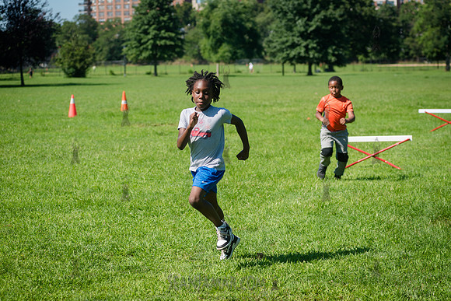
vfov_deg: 14.6
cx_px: 248
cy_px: 175
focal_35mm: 94
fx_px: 1173
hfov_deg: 21.8
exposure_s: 1/1250
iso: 200
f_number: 4
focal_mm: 80
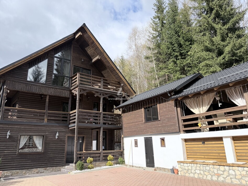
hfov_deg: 67.2
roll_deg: +0.2
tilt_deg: +16.2
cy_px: 89
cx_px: 117
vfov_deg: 53.1
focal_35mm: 26
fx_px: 186
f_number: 1.78
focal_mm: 6.76
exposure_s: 1/3759
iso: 100
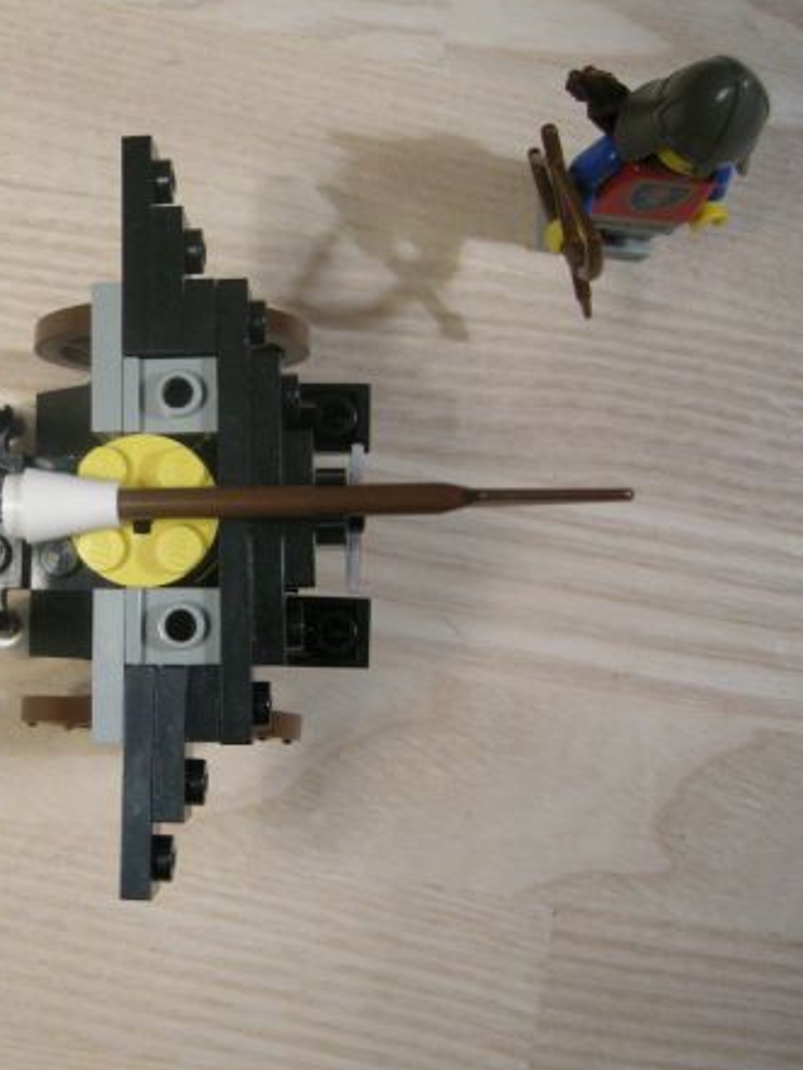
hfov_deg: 28.8
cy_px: 527
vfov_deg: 38.9
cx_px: 116
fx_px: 1515
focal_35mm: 49
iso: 259
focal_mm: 7.5
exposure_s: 1/60
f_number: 2.7
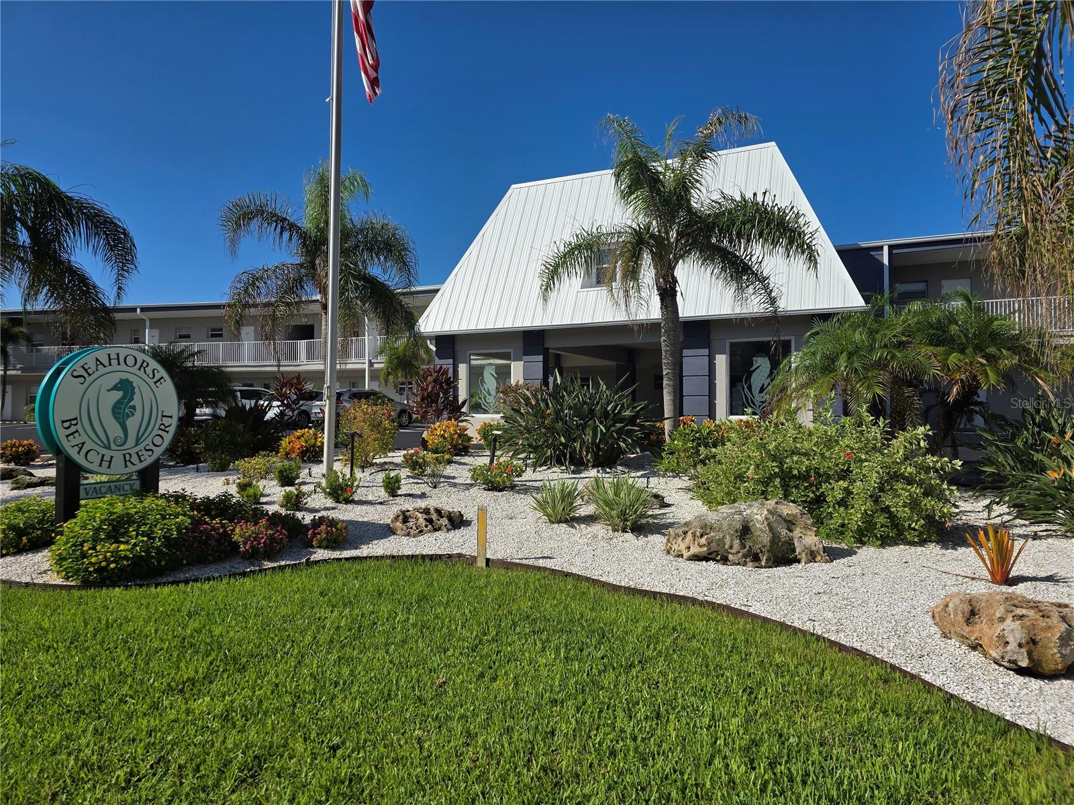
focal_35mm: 23
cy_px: 402
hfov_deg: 73.9
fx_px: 714
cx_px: 537
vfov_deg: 58.9
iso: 12
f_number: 1.7
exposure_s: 1/1497
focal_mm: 6.3
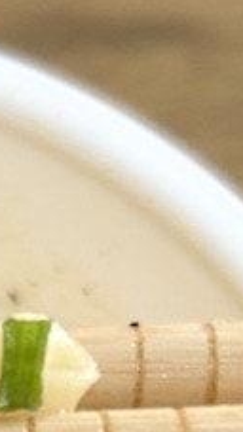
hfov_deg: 7.2
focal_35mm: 159
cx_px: -300
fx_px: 1824
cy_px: 709
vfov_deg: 12.6
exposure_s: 1/60
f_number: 1.5
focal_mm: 5.7
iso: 100
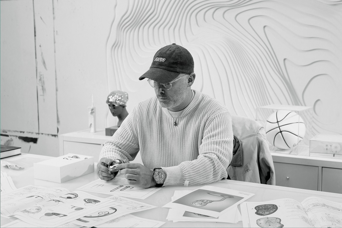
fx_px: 437
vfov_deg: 29.3
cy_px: 114
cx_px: 171
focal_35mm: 46
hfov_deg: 42.7
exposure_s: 1/250
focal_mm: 46
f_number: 5
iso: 800
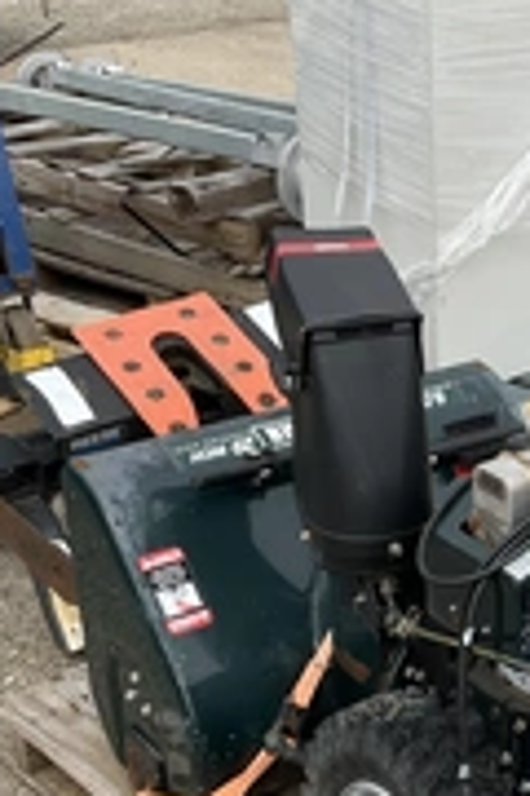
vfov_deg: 29.7
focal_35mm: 67
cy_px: 566
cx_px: 579
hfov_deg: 19.5
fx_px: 1479
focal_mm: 3
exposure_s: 1/944
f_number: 1.8
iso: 25
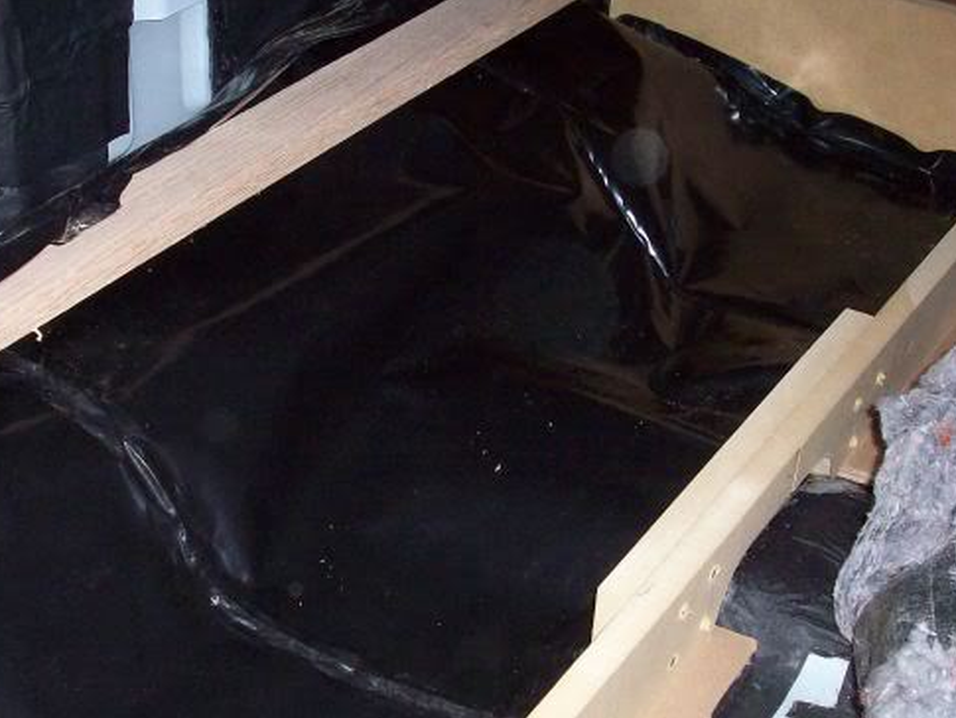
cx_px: 414
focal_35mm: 61
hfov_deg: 31.6
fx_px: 1685
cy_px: 460
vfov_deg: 24.0
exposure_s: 1/64
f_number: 2.8
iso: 200
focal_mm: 6.2
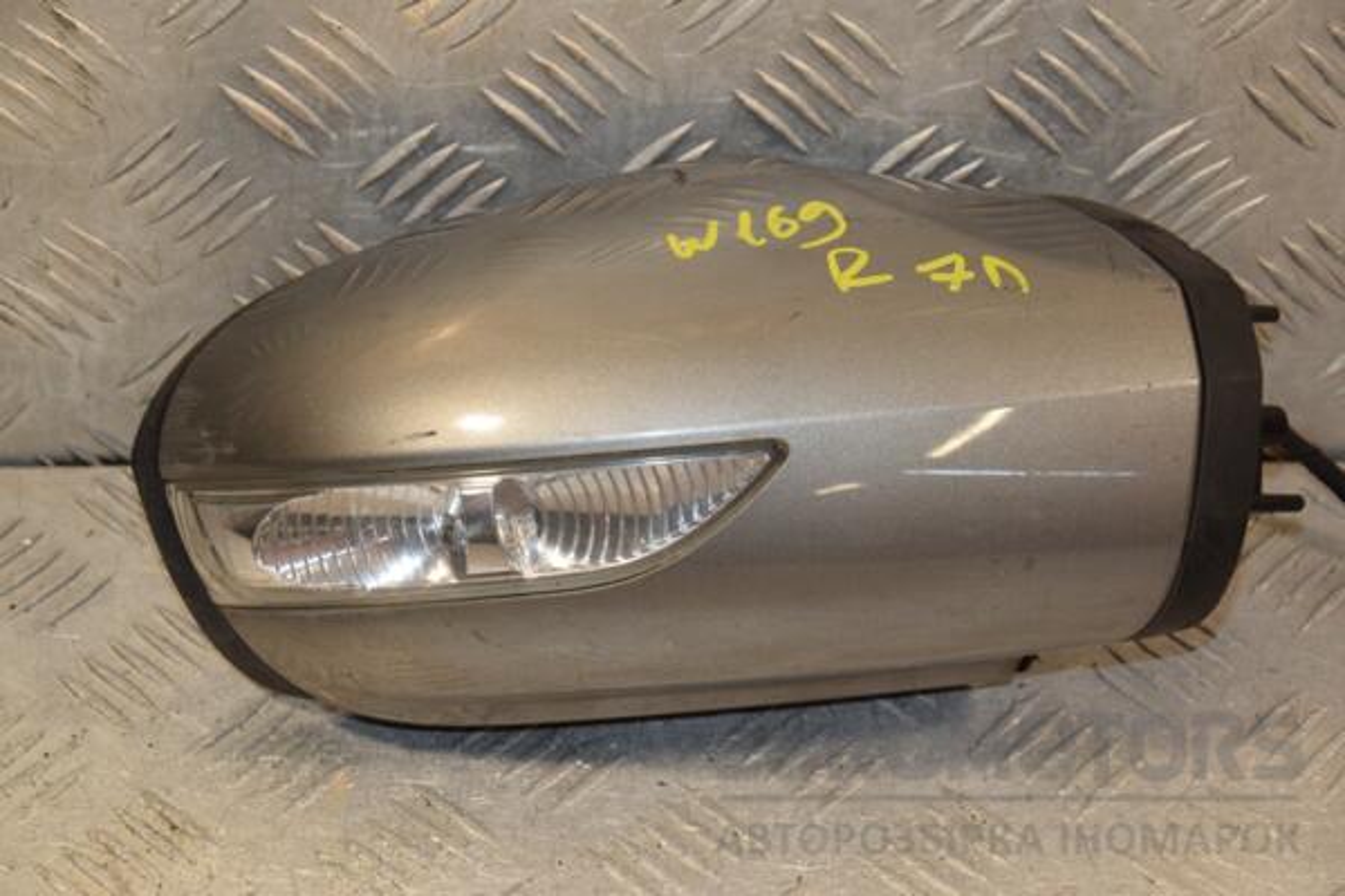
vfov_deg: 13.0
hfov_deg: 19.5
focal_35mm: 105
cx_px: 672
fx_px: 3923
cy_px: 448
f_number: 6.3
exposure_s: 1/200
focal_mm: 70
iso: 800
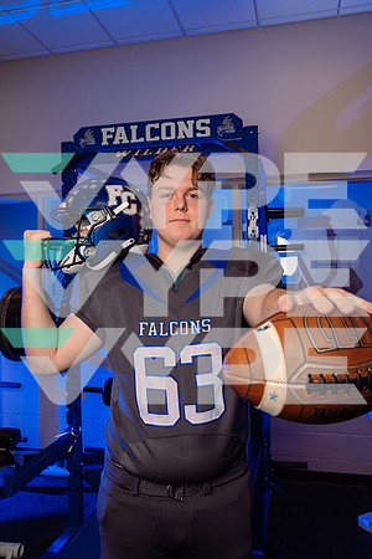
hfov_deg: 42.3
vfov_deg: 60.3
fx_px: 480
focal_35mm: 31
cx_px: 186
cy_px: 280
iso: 400
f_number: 7.1
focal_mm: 31
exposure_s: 1/200
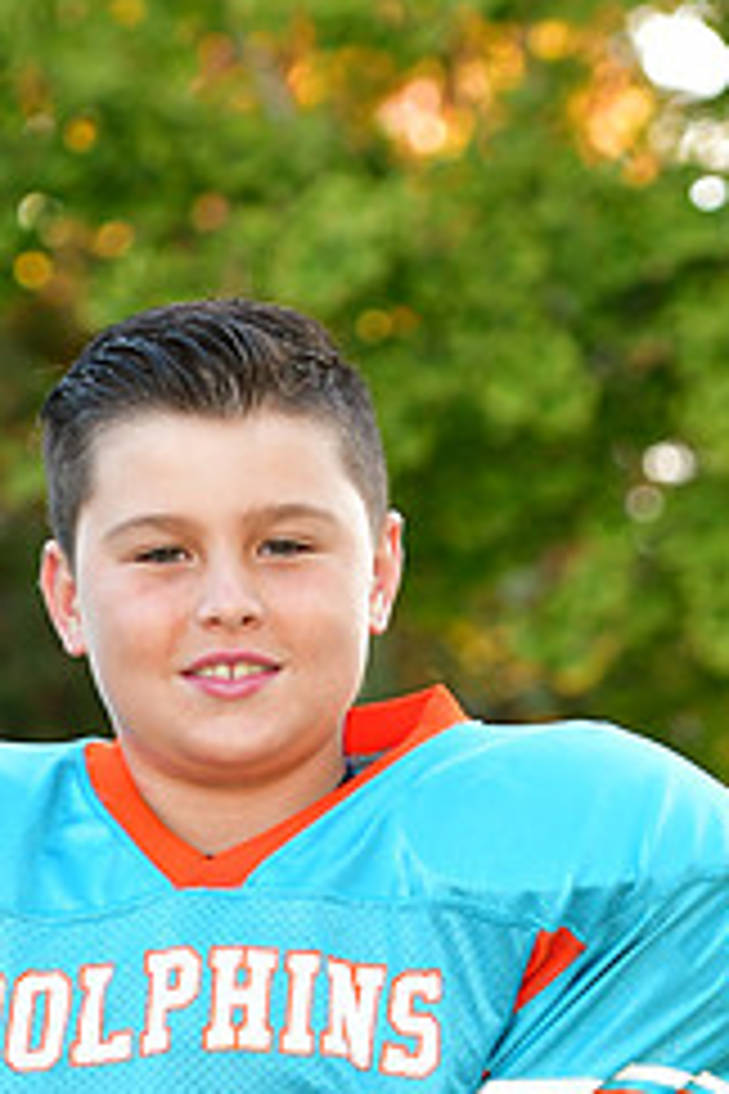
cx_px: 142
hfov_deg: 3.9
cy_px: 1301
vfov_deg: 5.8
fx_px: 10661
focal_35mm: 351
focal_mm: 98
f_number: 4.5
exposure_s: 1/160
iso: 400
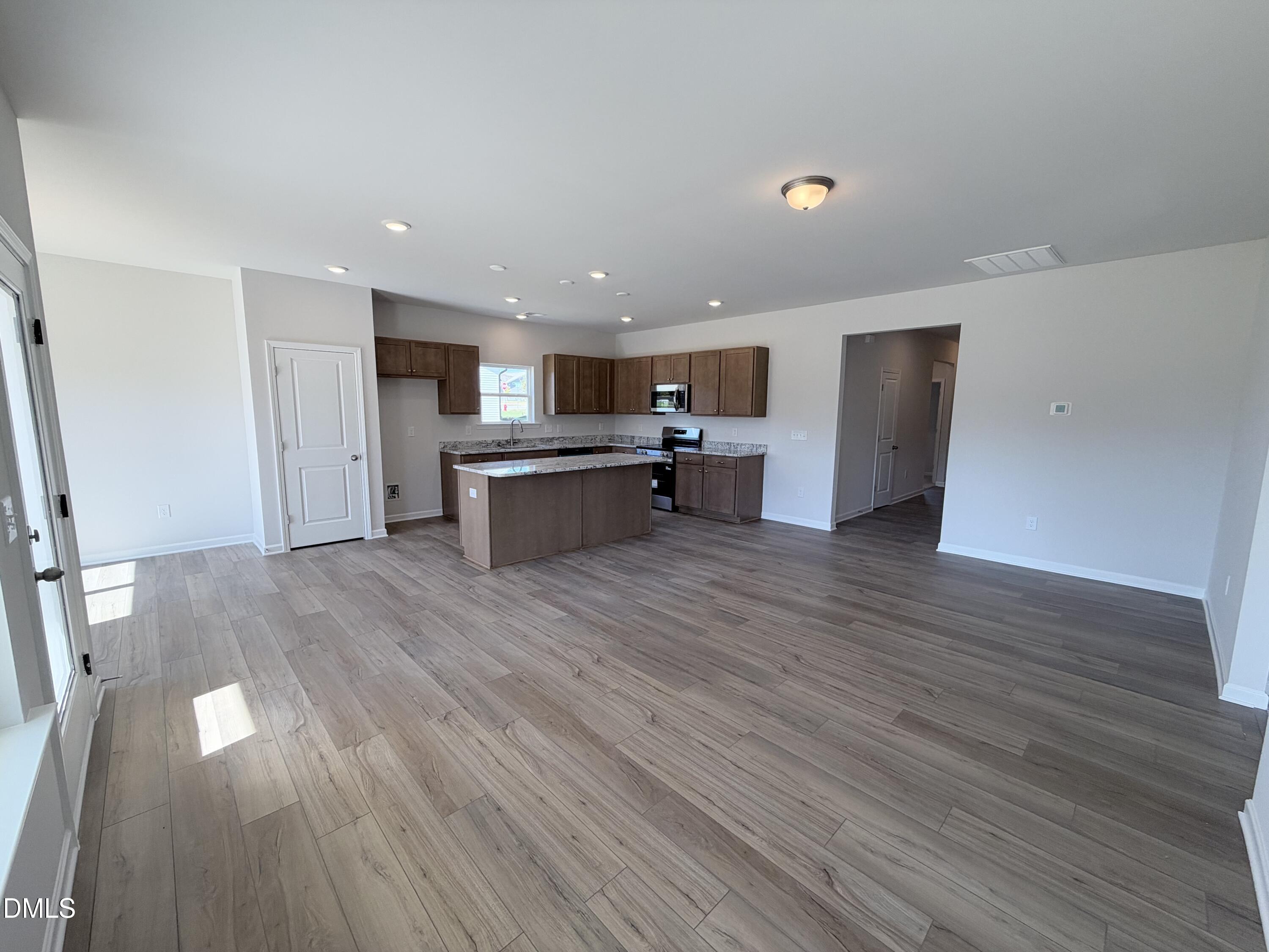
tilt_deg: -7.4
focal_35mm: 14
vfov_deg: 85.7
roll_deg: -0.5
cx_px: 634
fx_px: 513
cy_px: 476
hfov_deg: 102.1
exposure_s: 1/120
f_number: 2.2
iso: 64
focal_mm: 2.22
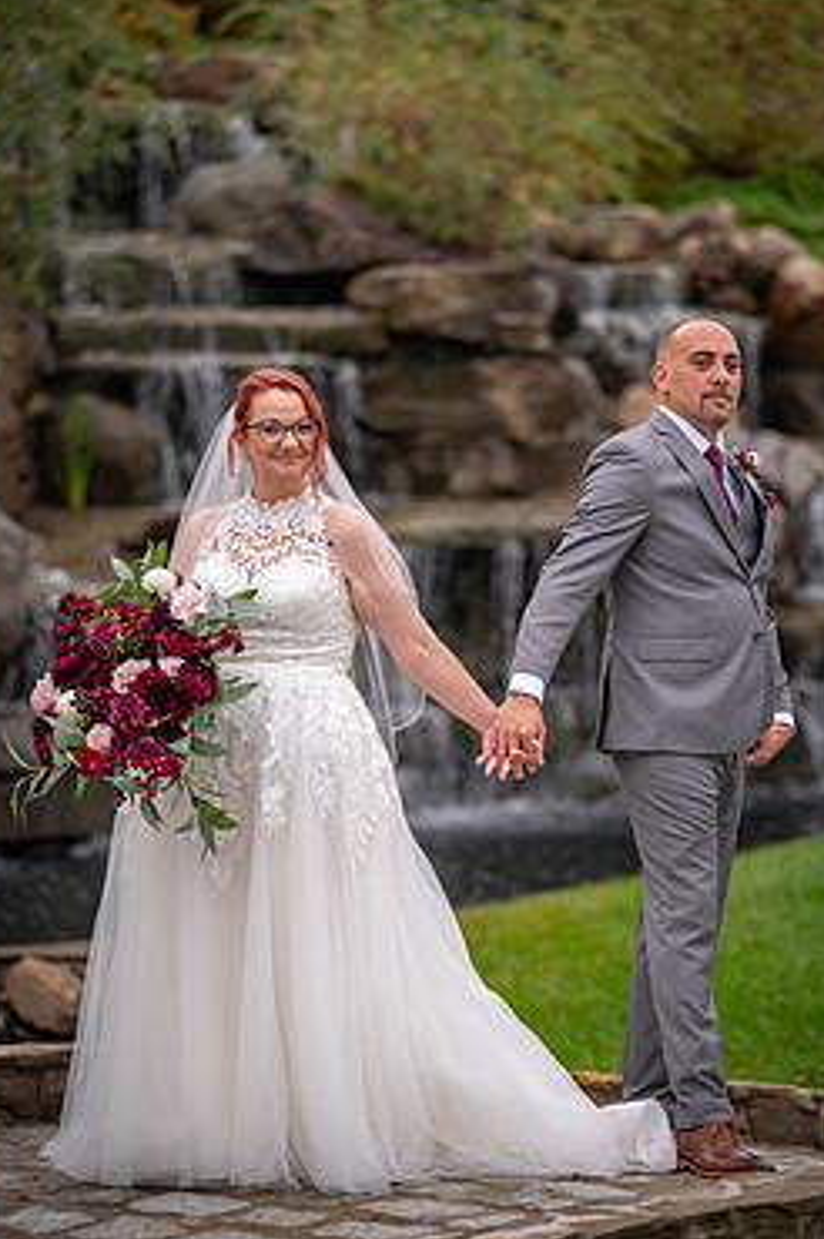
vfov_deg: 12.5
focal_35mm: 164
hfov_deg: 8.4
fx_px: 5641
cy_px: 553
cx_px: 454
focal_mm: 135
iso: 80
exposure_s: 1/125
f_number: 2.8
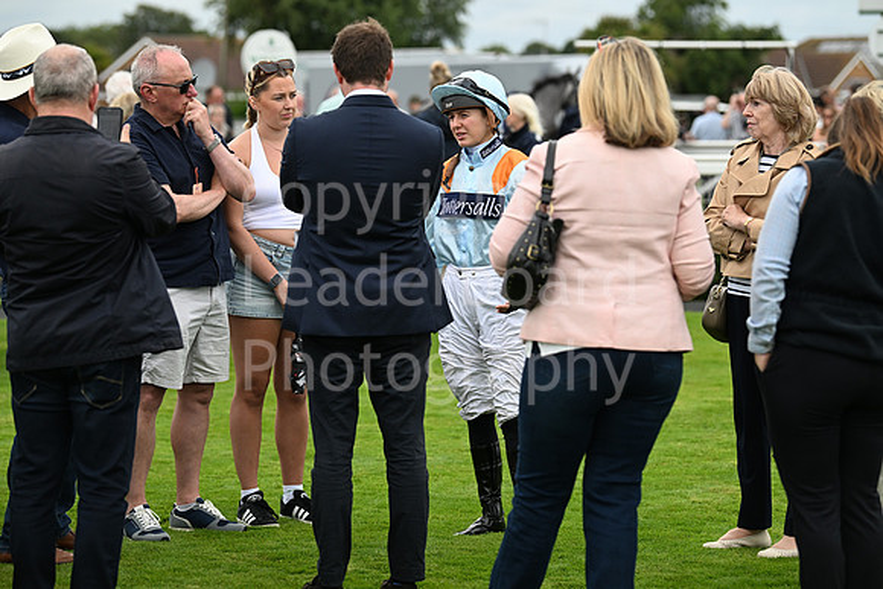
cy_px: 294
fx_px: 3189
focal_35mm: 130
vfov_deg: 10.6
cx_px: 442
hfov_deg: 15.8
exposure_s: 1/3200
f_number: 4
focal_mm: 130
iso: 1000
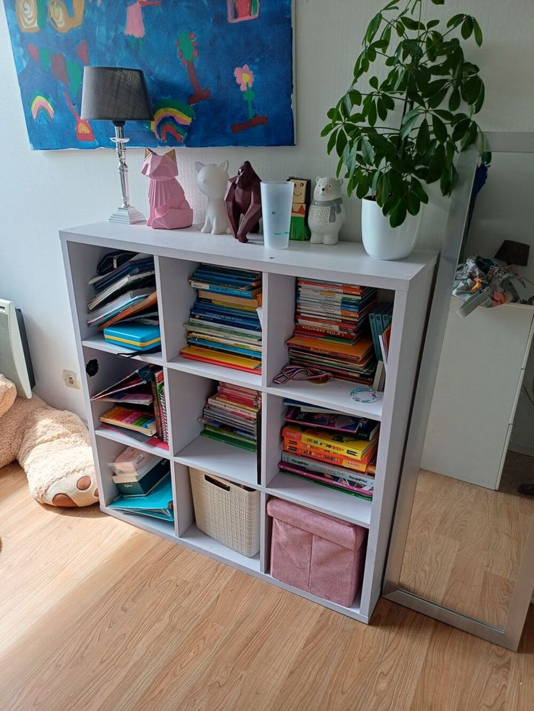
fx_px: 514
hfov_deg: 54.9
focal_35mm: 25
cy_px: 356
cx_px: 267
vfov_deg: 69.4
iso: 50
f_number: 1.8
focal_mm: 4.65
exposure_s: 1/100
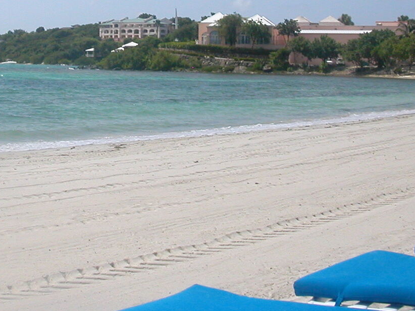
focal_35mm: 72
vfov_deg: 20.2
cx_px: 125
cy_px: 53
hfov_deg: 26.8
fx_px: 863
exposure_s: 1/1043
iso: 100
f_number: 4.5
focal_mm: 5.6
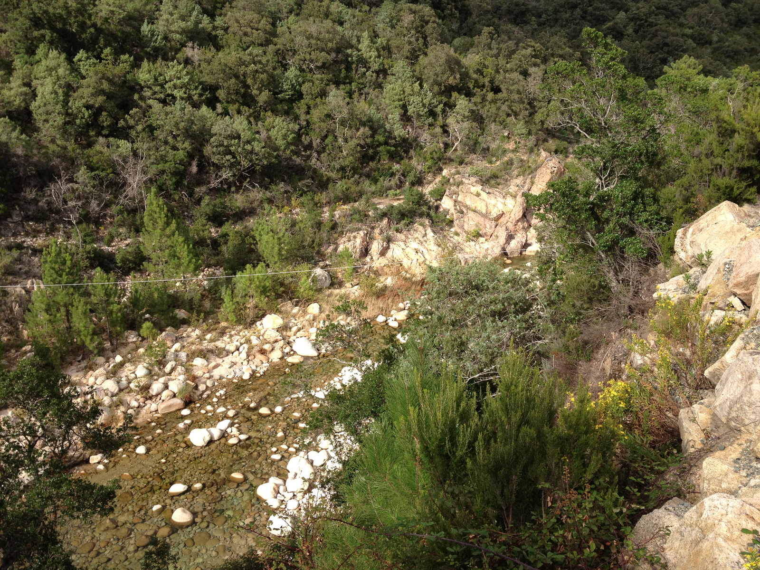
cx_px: 380
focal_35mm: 35
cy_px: 285
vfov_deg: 40.7
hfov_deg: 52.6
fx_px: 768
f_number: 2.4
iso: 64
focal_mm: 4.28
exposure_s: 1/920
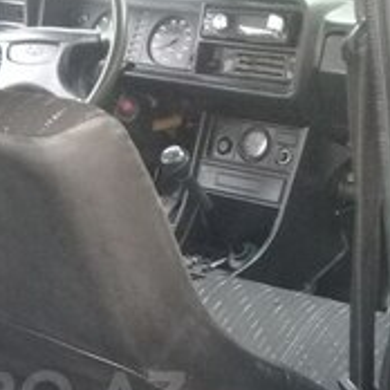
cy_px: 397
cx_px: 13
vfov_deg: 21.4
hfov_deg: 21.5
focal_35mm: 78
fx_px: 994
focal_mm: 3.3
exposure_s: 1/25
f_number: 2.2
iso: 200
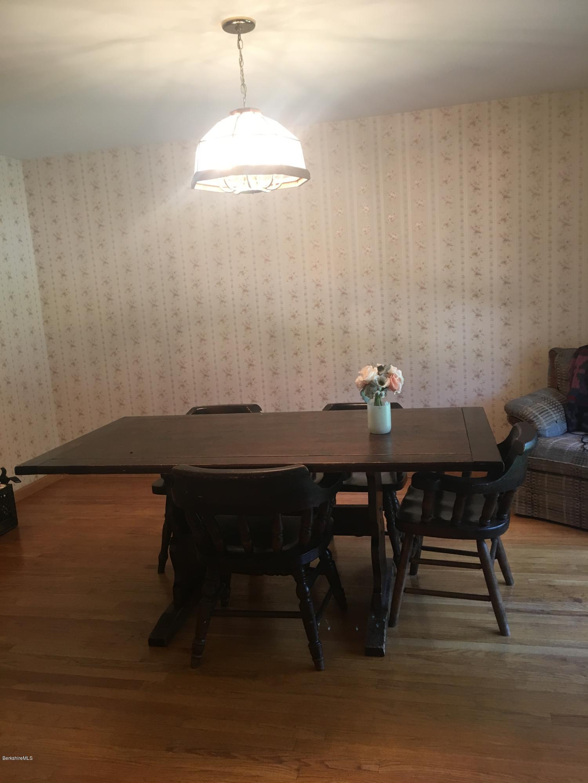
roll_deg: +4.1
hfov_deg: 48.2
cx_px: 294
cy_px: 392
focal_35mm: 29
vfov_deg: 61.7
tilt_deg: -9.9
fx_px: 657
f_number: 2.2
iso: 80
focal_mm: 4.15
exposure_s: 1/30
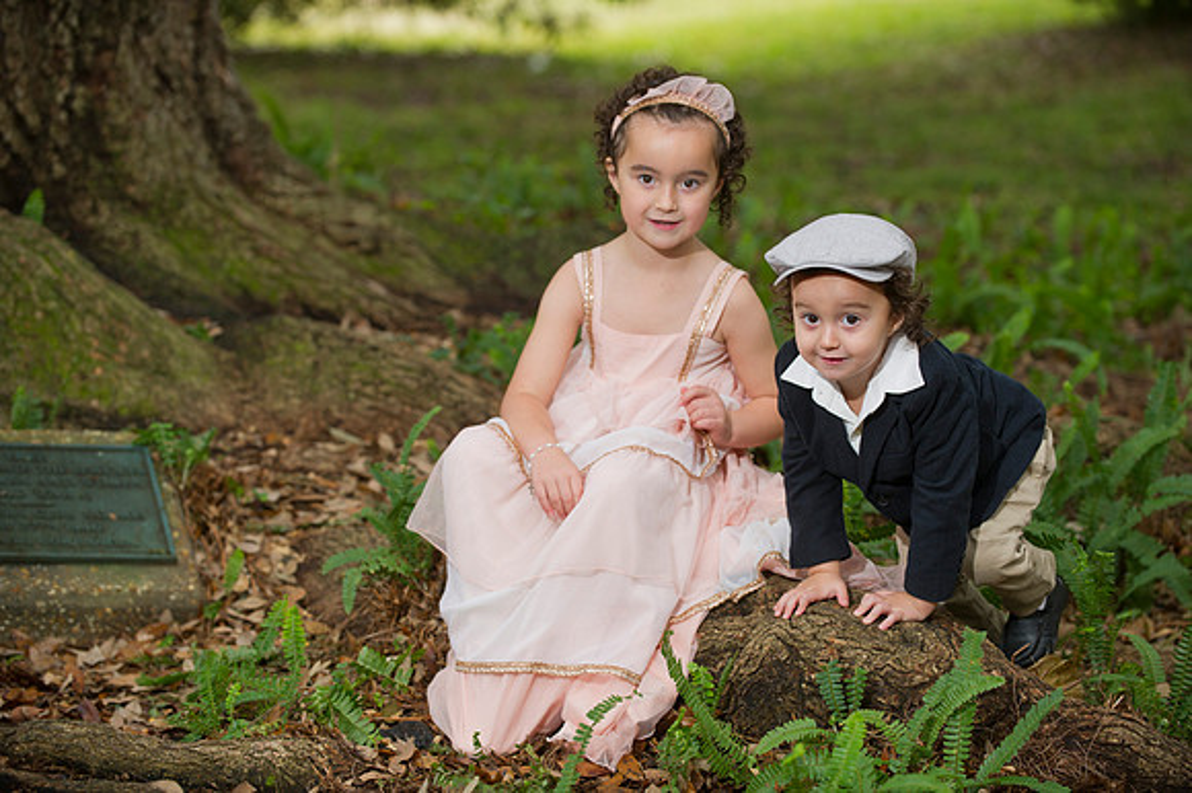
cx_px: 596
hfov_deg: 19.5
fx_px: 3475
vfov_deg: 13.0
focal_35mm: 105
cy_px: 396
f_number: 3.2
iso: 320
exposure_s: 1/250
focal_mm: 105
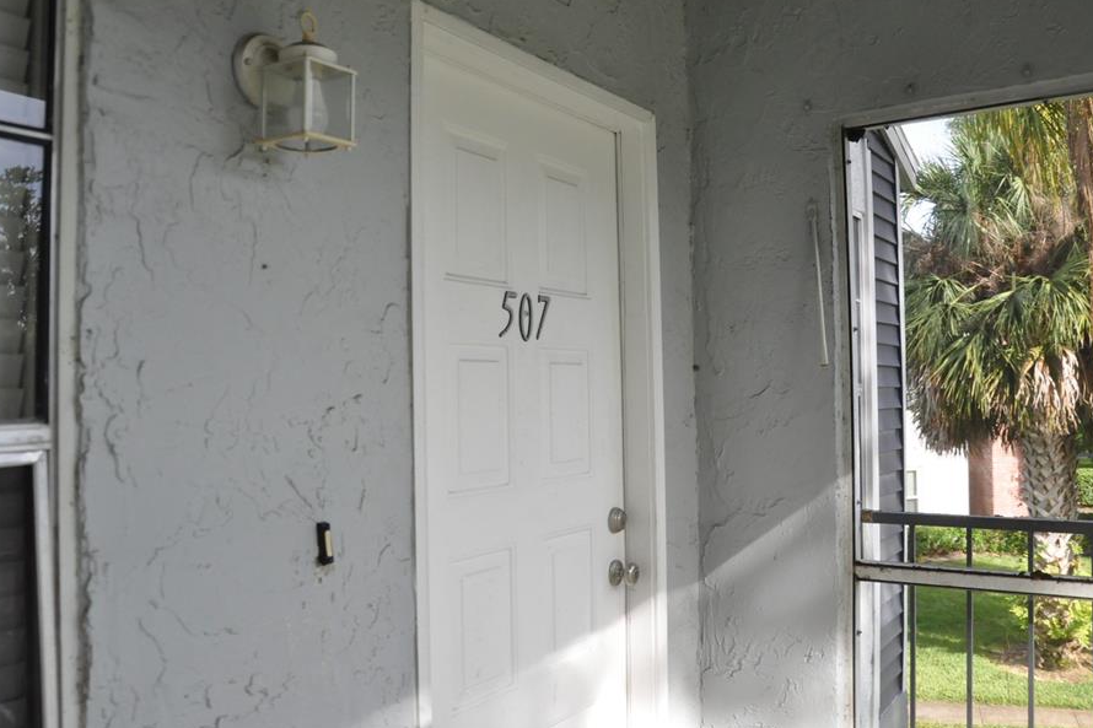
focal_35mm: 31
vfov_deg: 42.3
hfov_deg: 60.3
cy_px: 345
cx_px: 537
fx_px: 941
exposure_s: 1/1250
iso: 1250
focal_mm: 18
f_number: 5
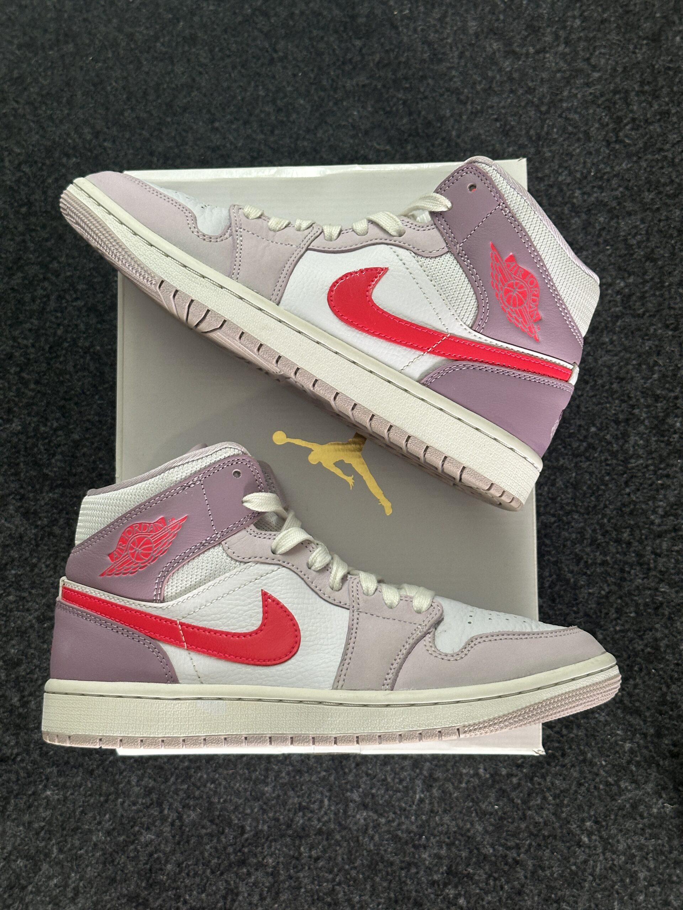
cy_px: 455
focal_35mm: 48
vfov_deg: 39.7
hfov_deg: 30.3
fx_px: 1263
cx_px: 342
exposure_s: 1/50
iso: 160
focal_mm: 6.86
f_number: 1.78
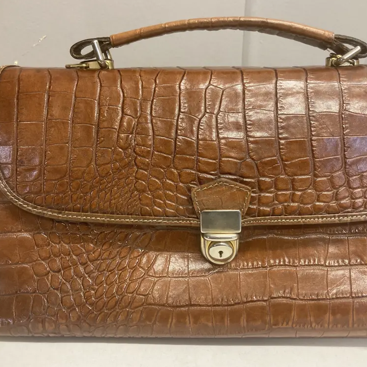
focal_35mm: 34
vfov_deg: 48.4
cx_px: 216
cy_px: 182
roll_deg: -2.8
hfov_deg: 48.2
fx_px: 408
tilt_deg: -18.1
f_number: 1.8
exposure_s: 1/50
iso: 125
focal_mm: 3.99
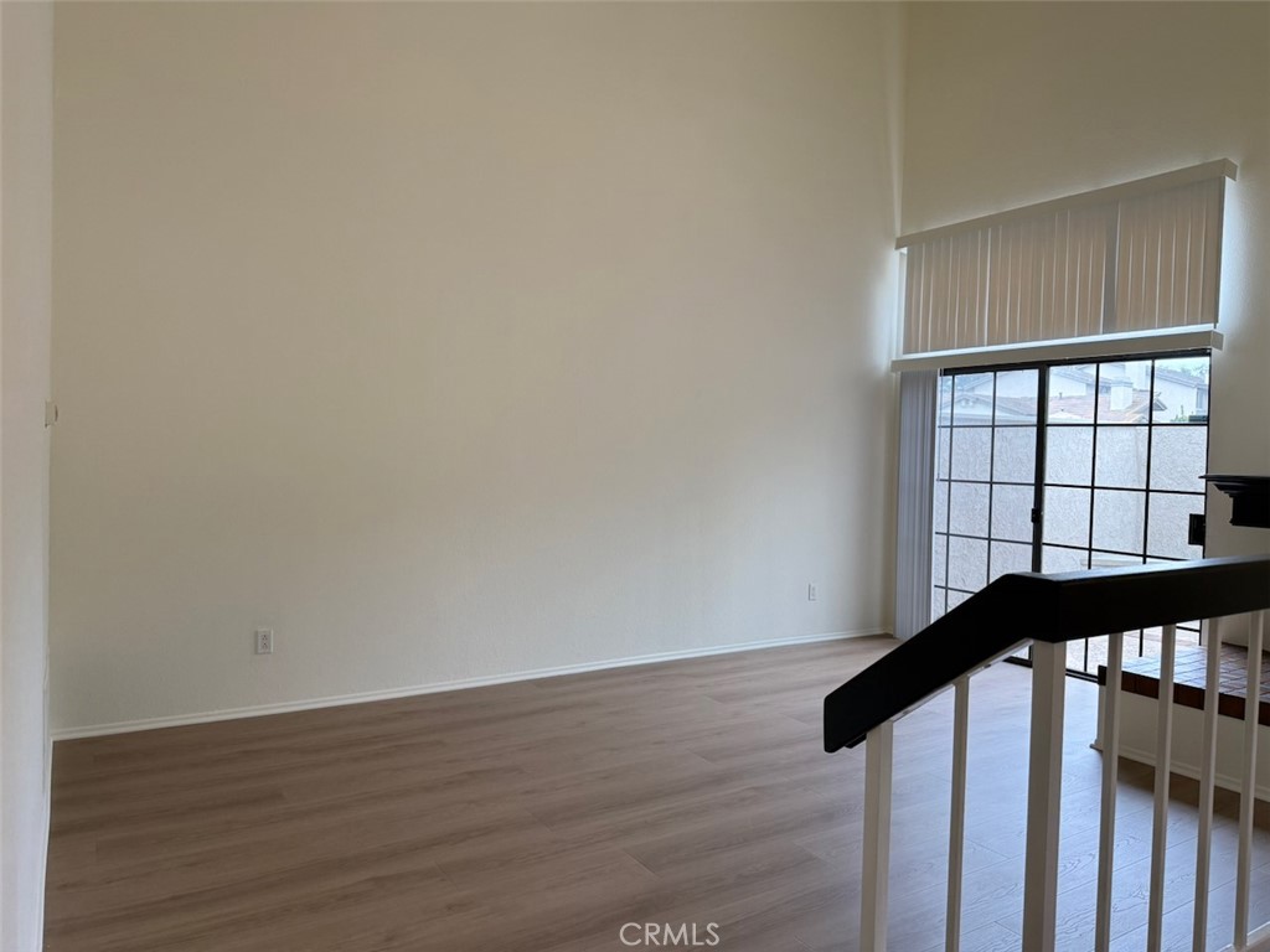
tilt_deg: -1.5
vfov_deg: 56.8
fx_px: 881
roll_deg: -1.1
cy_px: 476
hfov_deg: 71.6
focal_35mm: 24
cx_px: 635
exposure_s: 1/204
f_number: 1.78
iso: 160
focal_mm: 6.76
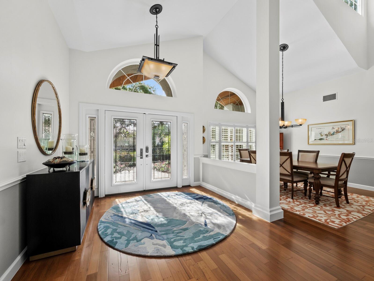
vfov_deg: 85.7
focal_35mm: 14
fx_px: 151
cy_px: 140
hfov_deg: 102.0
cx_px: 187
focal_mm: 7
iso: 400
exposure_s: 1/15
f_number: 11
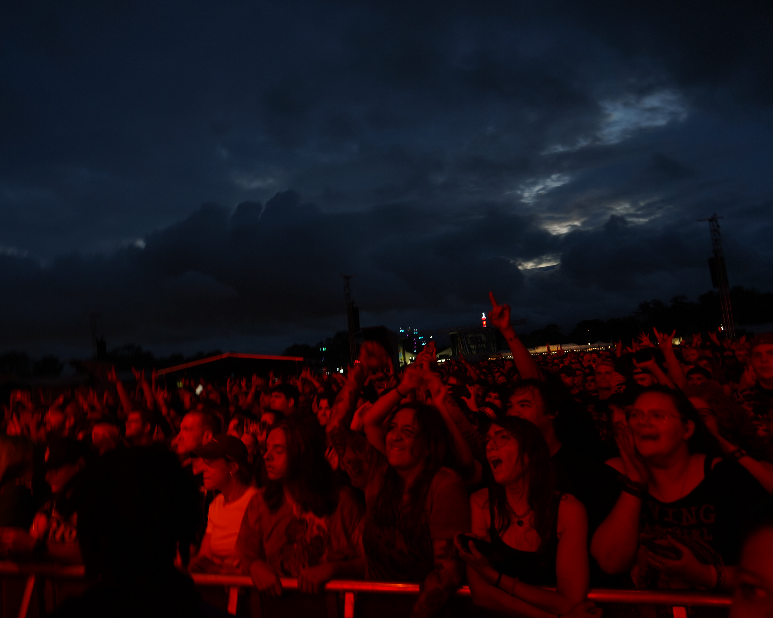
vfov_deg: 51.5
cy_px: 314
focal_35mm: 28
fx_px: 641
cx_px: 315
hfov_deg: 61.8
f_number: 4
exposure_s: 1/30
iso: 320
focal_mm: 24
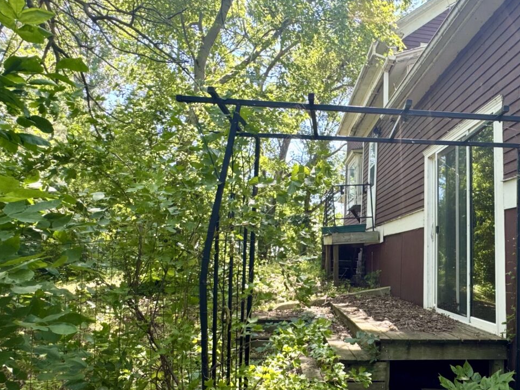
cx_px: 353
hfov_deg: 61.7
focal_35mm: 28
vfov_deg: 49.7
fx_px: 421
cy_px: 212
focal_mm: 2.22
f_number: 2.2
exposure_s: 1/99
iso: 50
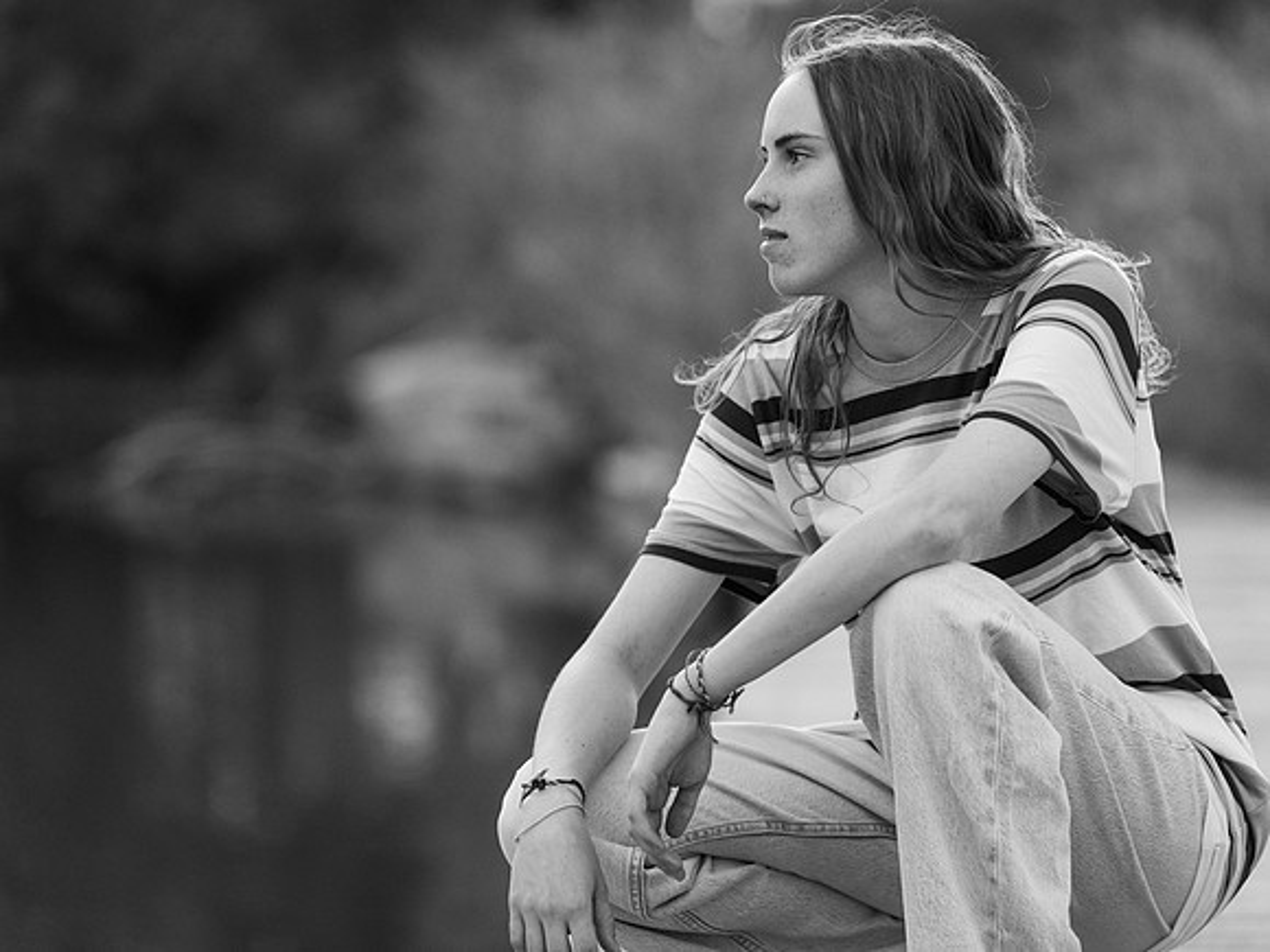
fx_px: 6274
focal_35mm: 171
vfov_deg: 8.7
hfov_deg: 11.6
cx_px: 635
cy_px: 476
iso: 2500
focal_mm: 158
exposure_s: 1/160
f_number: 3.2
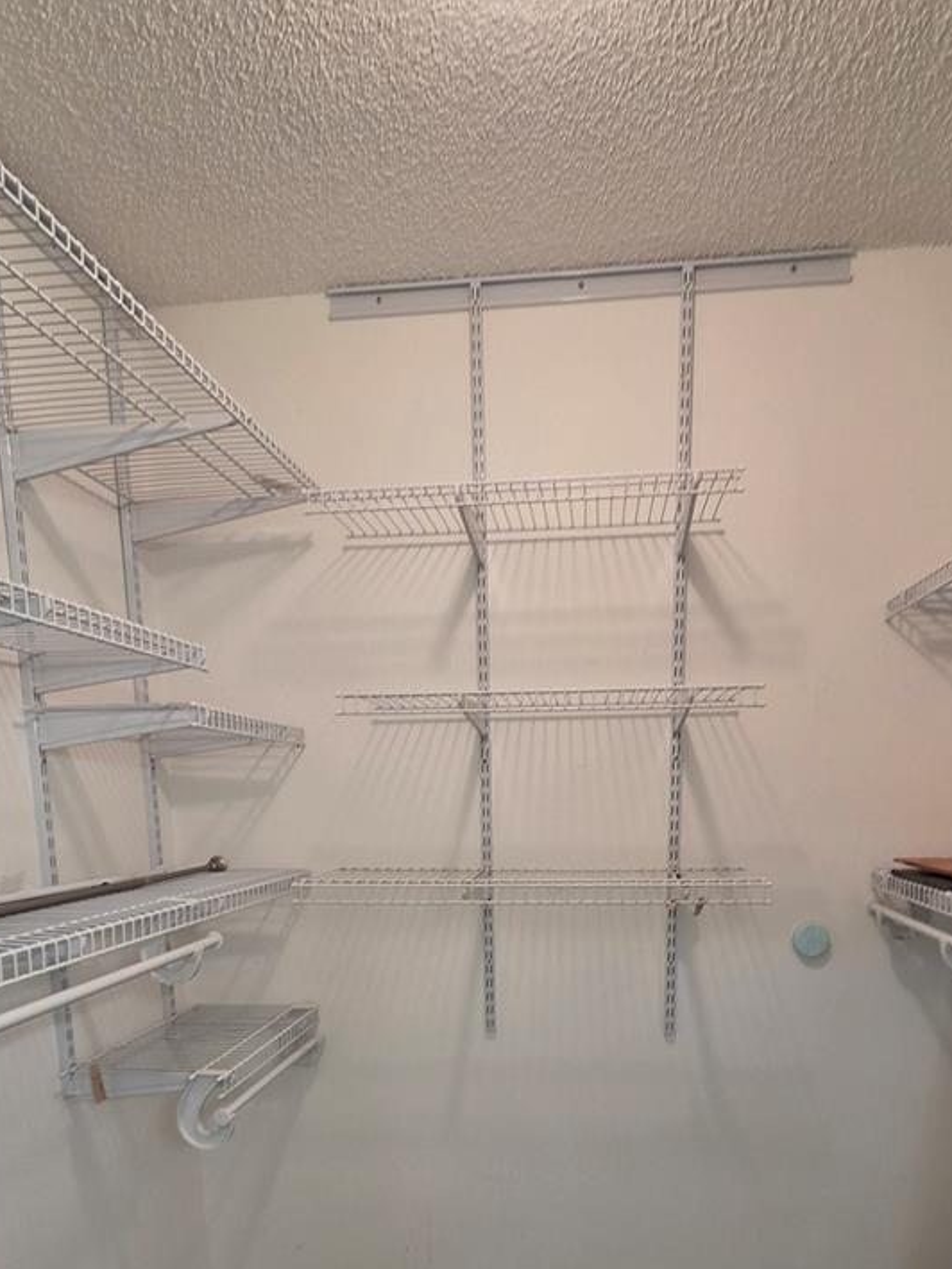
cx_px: 496
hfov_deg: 61.1
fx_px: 806
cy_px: 956
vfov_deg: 71.1
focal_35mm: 22
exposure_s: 1/60
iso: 250
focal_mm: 2.2
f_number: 2.2
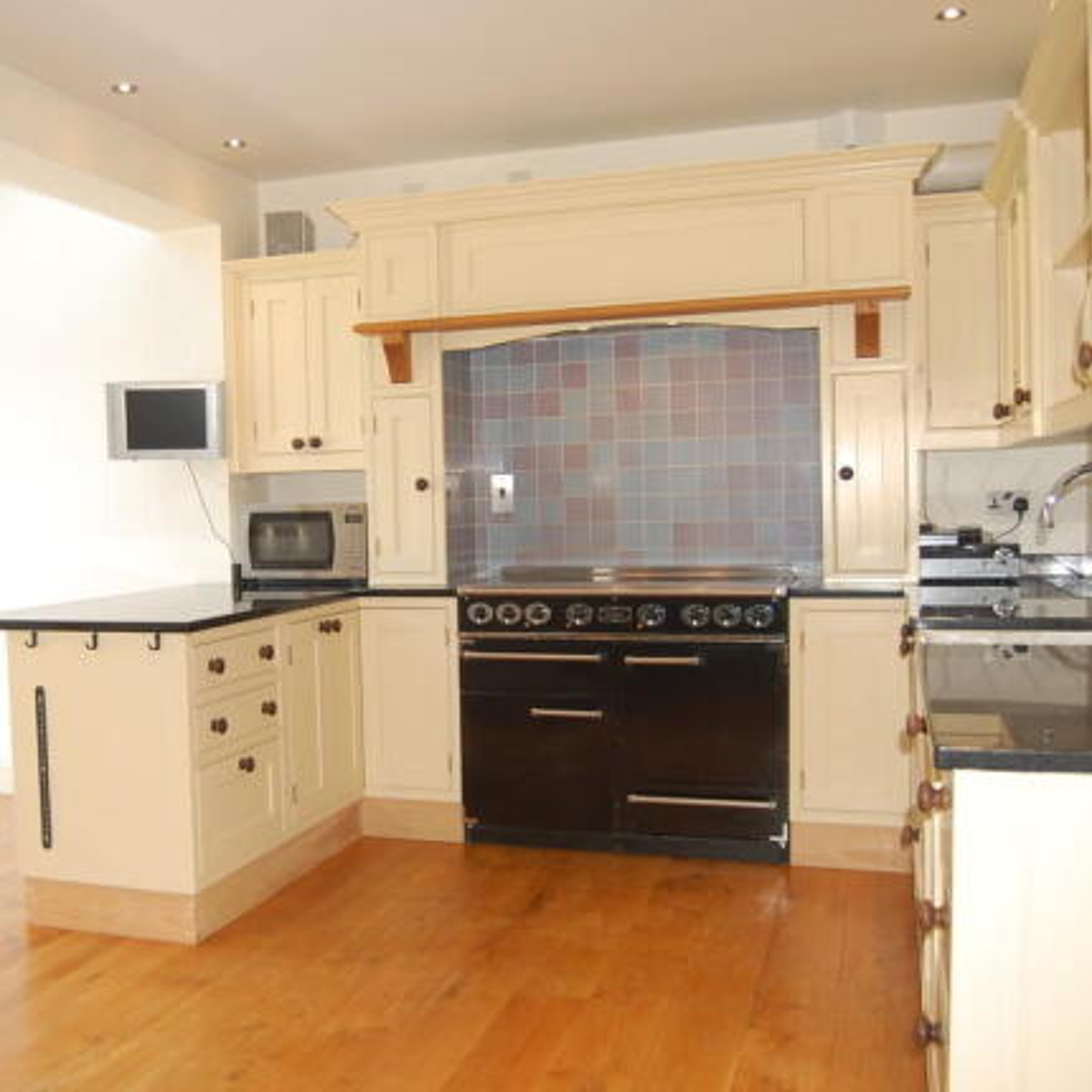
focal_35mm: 35
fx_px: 1249
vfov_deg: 47.2
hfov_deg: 46.6
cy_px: 549
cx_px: 383
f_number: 3.5
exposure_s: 1/60
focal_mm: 18
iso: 200
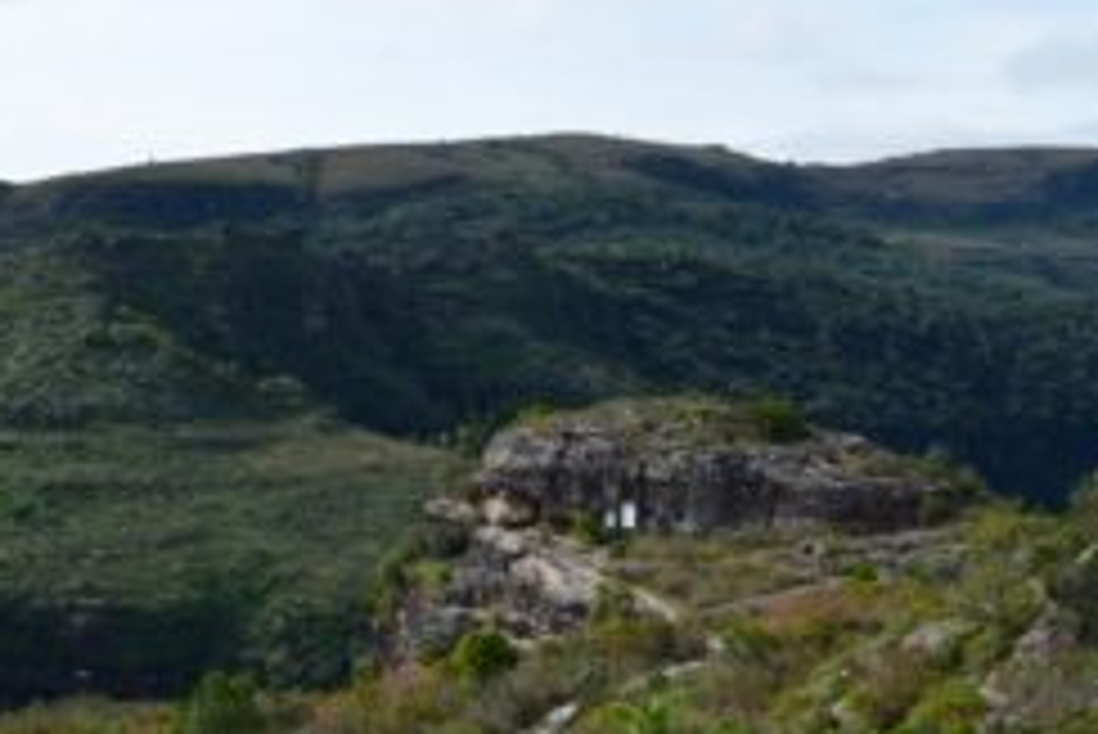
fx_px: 1892
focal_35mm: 62
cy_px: 543
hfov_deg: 31.8
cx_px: 277
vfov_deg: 21.8
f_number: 11
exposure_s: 1/125
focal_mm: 24
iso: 110
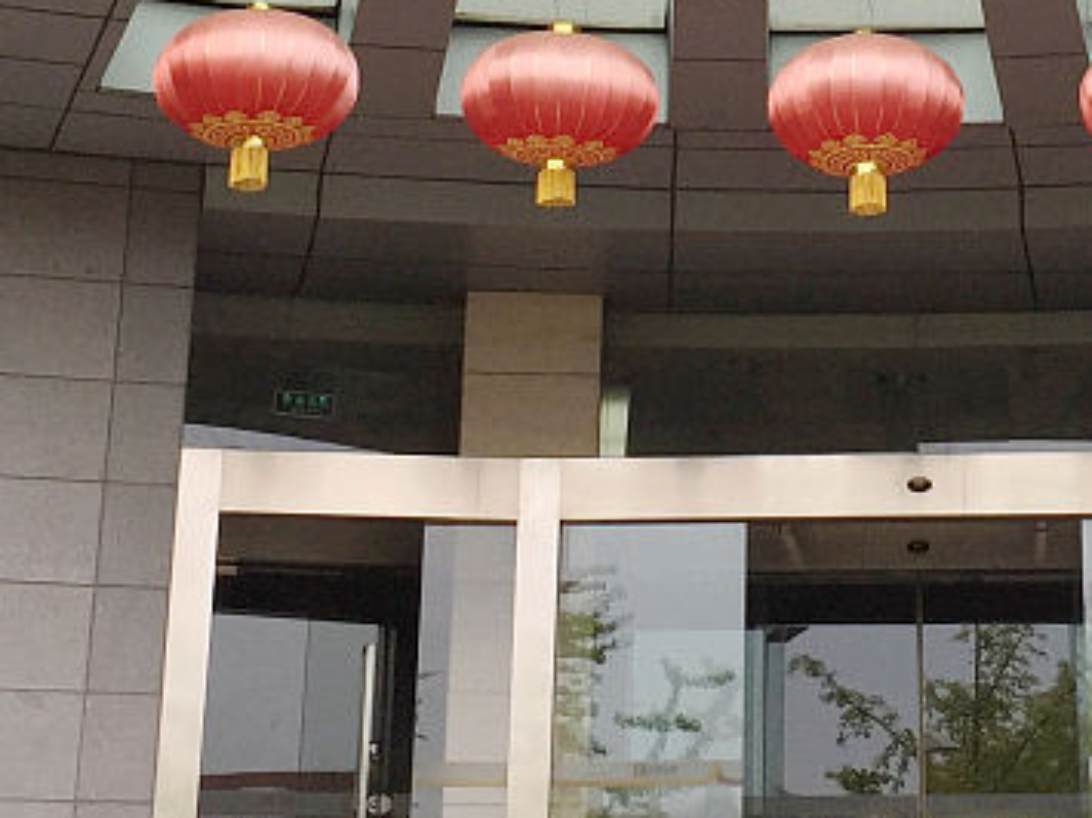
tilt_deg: +22.0
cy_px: -114
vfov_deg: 14.7
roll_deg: -0.3
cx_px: 837
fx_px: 3090
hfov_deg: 19.9
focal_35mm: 98
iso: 32
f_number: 2.2
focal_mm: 4.15
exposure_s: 1/265
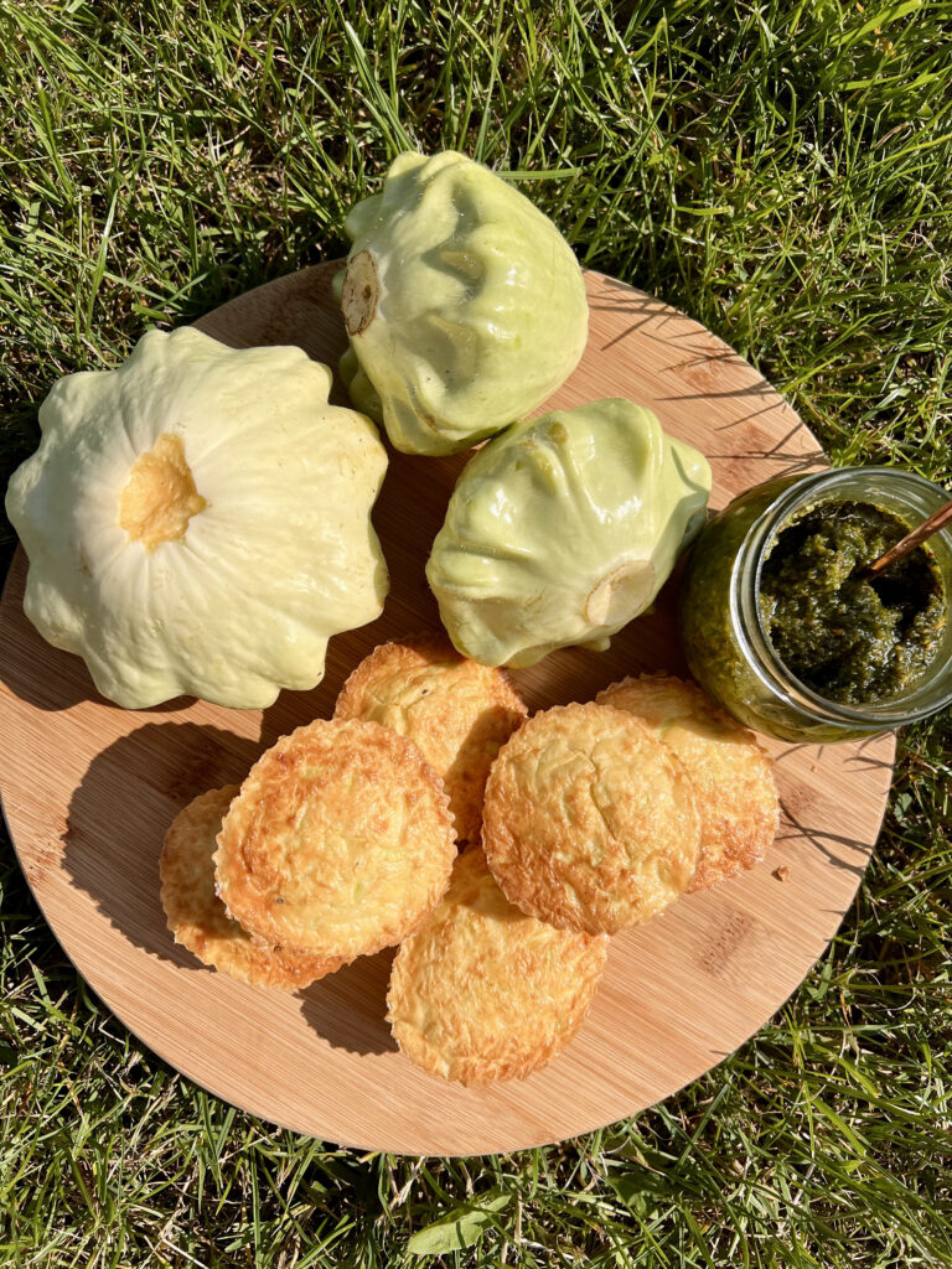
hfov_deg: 53.1
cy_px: 634
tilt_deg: -85.1
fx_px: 953
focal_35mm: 26
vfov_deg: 67.3
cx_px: 476
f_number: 1.5
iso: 50
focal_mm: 5.7
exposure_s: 1/8000
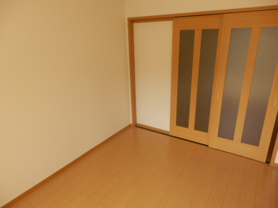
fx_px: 193
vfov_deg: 56.8
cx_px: 139
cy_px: 104
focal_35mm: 24
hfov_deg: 71.6
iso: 80
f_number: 3
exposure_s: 1/60
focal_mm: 4.2
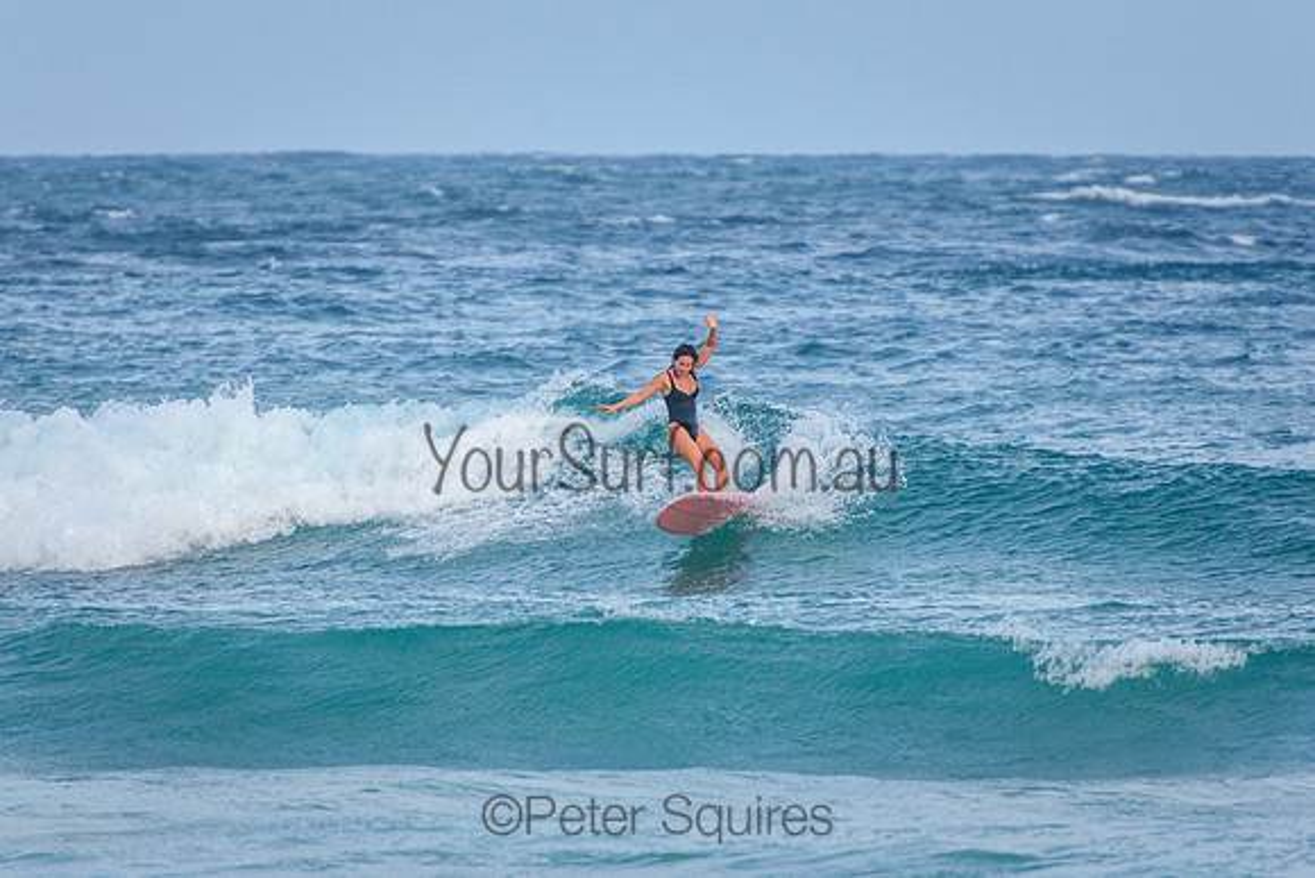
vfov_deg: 2.2
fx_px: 22461
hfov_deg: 3.4
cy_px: 439
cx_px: 658
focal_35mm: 615
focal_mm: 400
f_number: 5.6
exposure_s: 1/1600
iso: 720
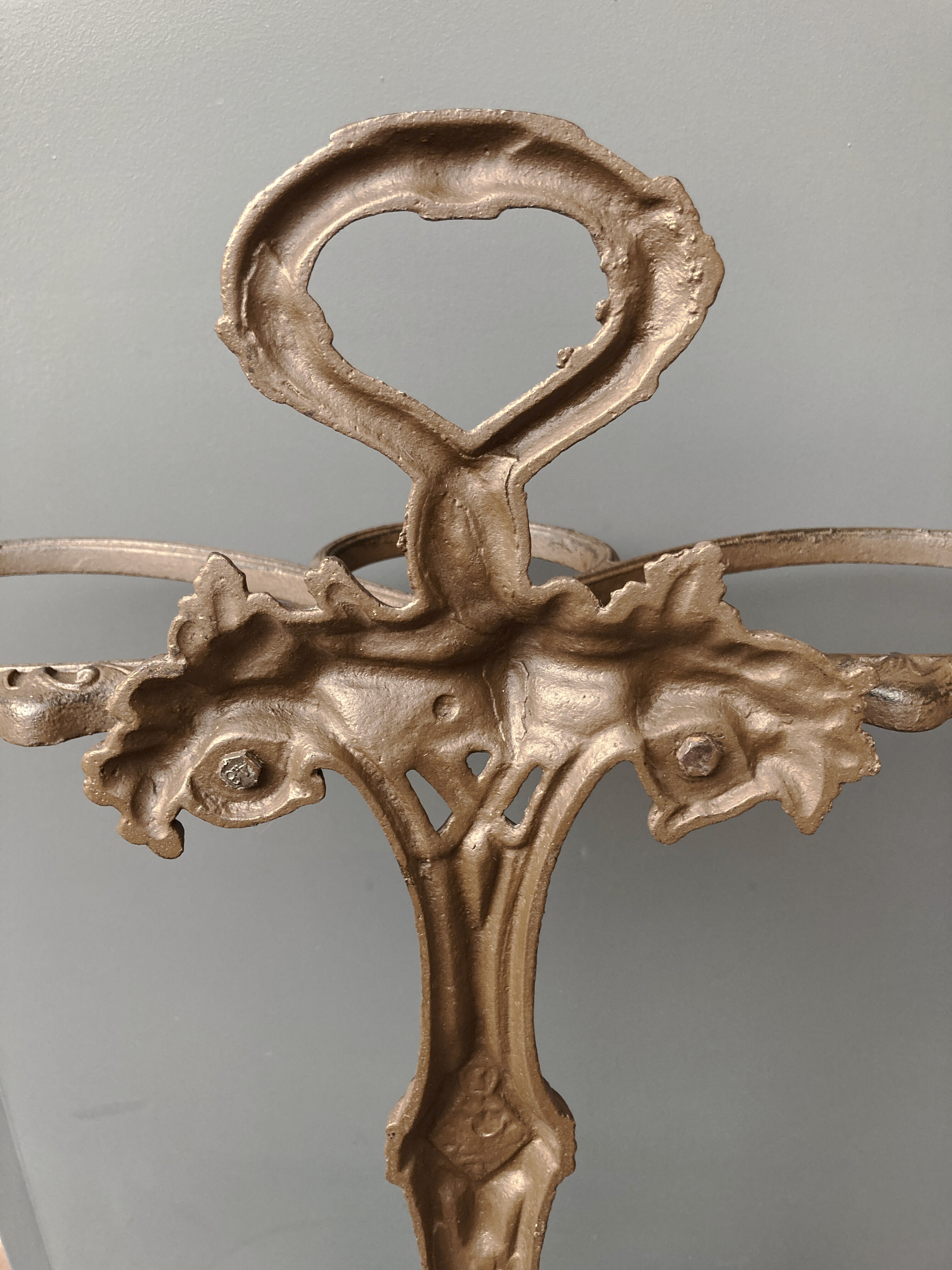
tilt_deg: -21.2
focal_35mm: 28
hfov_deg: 49.7
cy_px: 635
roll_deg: +3.4
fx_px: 1027
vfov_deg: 63.4
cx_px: 476
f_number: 1.8
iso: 80
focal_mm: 3.99
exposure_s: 1/67
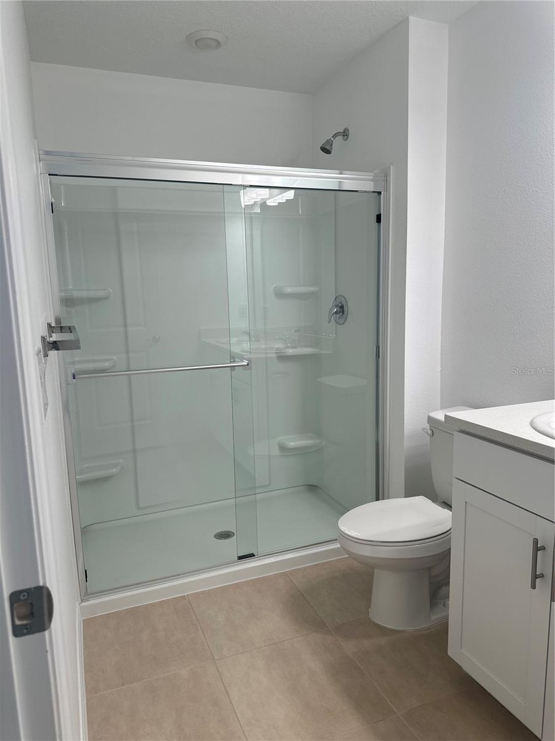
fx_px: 513
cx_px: 278
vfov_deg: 71.6
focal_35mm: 24
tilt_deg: -8.2
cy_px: 370
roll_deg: +0.7
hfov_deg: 56.8
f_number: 1.78
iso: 64
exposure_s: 1/120
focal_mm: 6.86
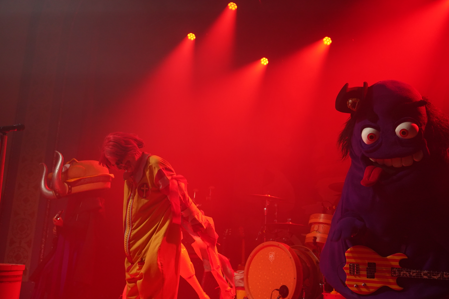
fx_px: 499
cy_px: 152
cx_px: 230
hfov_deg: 48.5
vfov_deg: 33.4
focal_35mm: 40
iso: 4000
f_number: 4
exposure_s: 1/160
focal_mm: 39
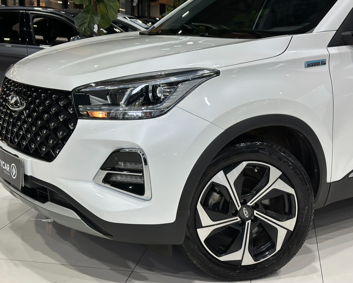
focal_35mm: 51
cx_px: 169
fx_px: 533
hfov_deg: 36.7
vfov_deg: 29.7
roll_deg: -0.7
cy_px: 142
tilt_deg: -12.2
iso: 100
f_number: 1.78
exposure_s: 1/120
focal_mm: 6.86
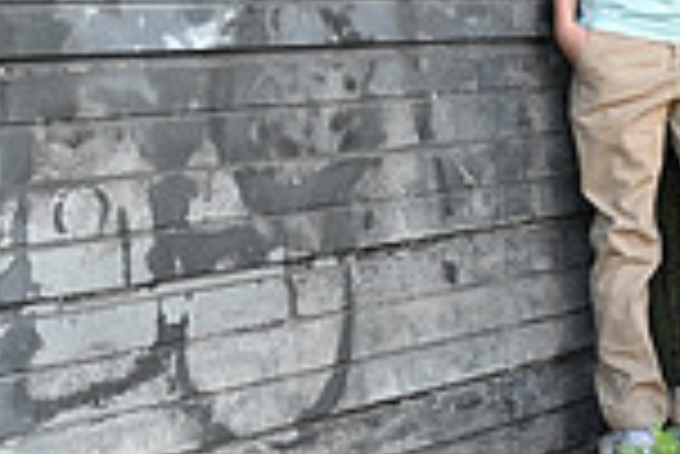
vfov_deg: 10.0
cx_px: 437
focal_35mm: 134
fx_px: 2533
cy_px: -144
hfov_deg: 15.3
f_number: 10
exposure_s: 1/80
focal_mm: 35
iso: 640
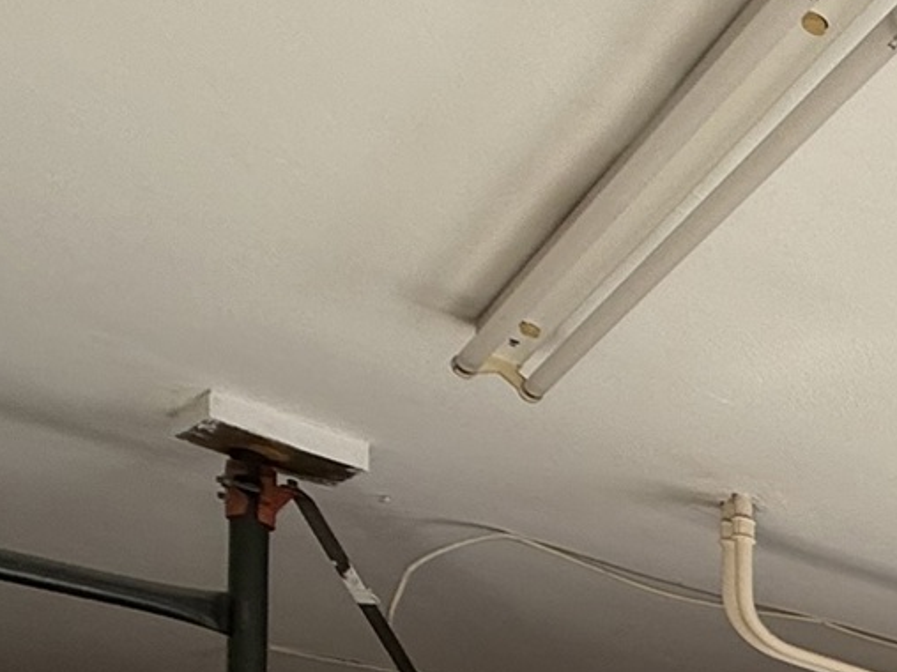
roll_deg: -0.5
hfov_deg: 21.3
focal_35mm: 53
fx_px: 1373
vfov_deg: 21.1
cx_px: 1663
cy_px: 1119
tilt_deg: +1.8
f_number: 2.2
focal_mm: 2.22
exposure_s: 1/200
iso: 50
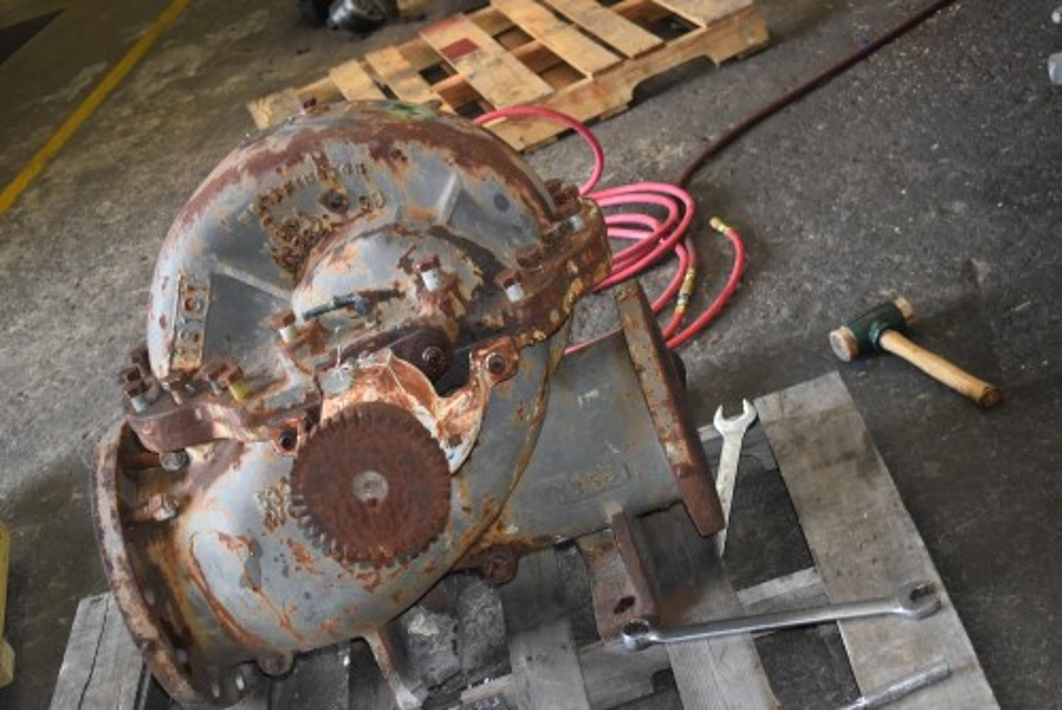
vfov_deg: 23.8
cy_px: 355
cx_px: 531
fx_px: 1682
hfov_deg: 35.0
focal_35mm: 57
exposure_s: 1/125
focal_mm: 38
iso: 1000
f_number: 4.8
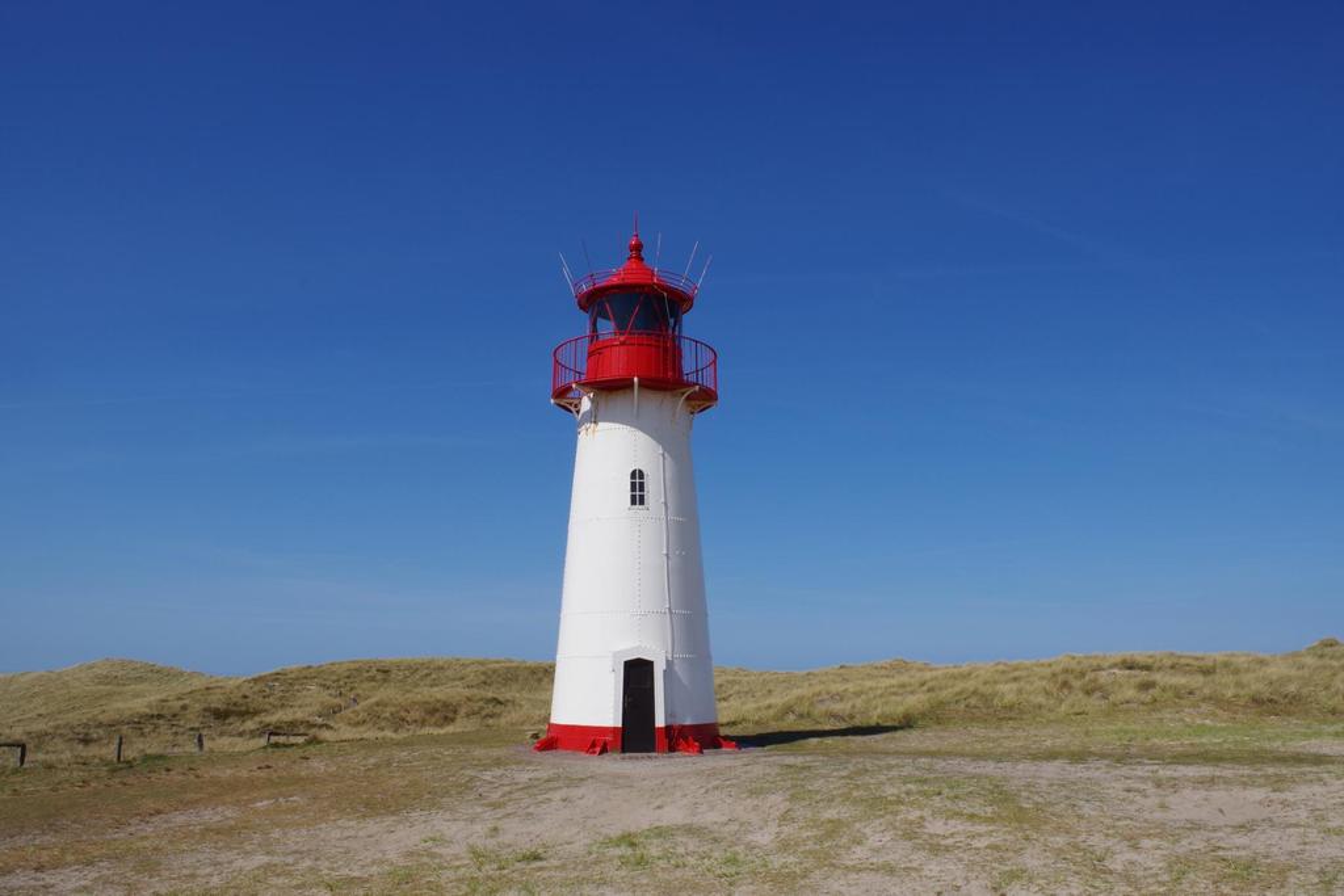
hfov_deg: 67.4
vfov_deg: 47.9
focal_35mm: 27
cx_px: 672
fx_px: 1008
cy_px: 448
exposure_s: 1/160
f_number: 16
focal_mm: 18
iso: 200
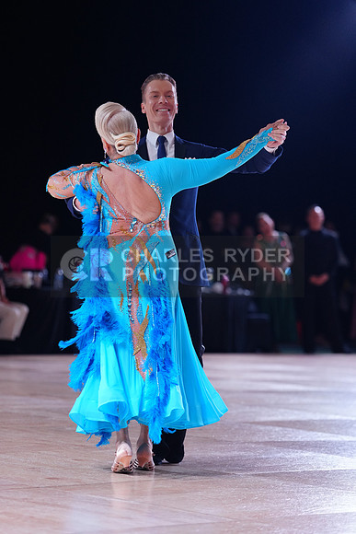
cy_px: 267
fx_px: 1912
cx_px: 178
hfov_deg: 10.6
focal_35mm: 129
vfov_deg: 15.9
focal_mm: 129
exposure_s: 1/500
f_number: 2.8
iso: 1000
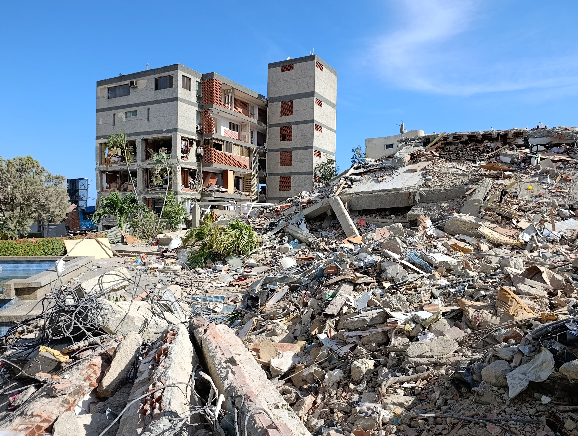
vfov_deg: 56.9
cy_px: 220
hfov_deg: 71.5
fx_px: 401
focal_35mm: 24
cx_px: 294
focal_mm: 6.11
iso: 50
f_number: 1.65
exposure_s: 1/571
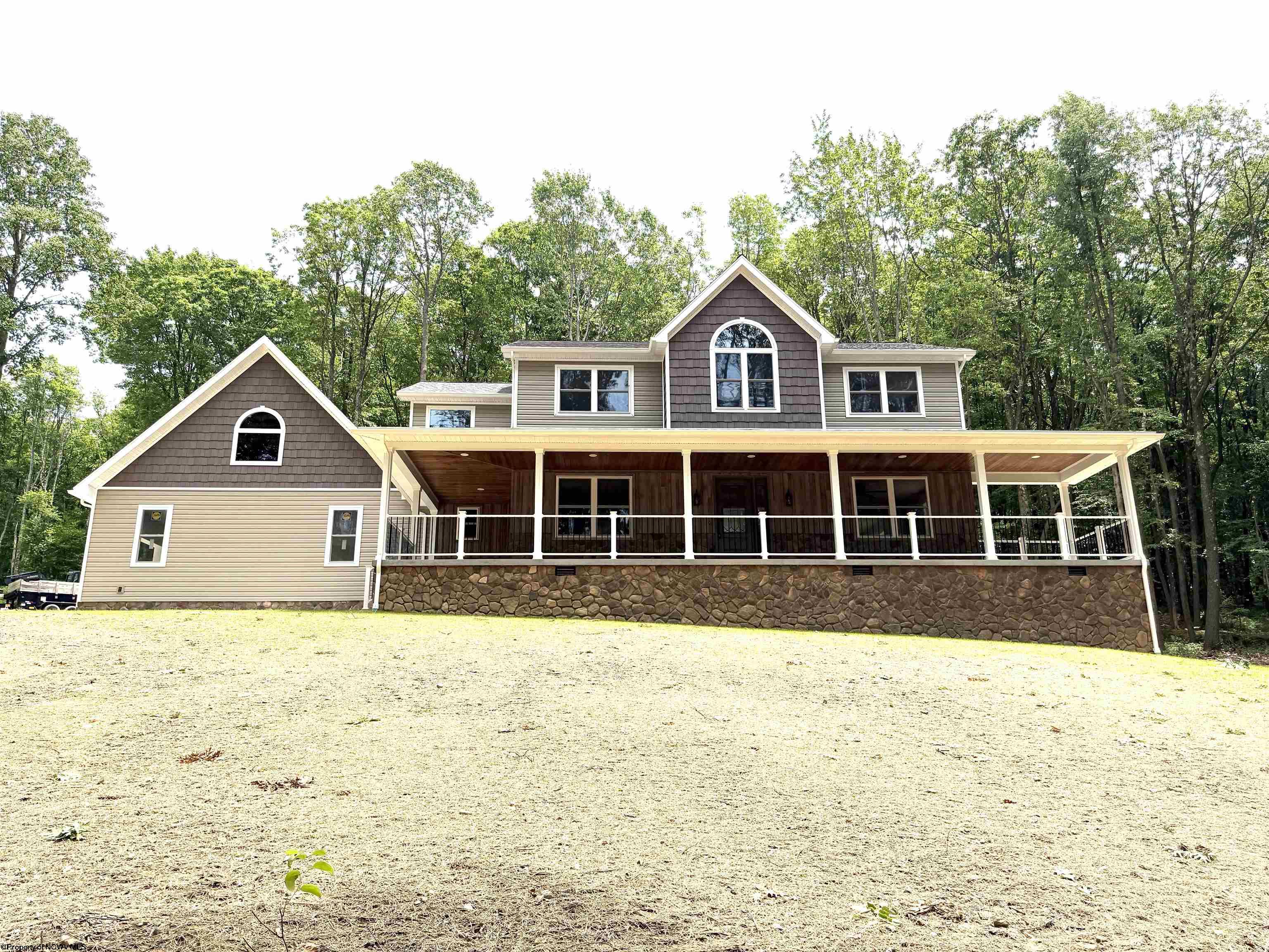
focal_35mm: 24
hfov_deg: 71.6
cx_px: 634
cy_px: 476
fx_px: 880
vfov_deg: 56.8
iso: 125
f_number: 1.78
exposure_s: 1/6711
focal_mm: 6.76
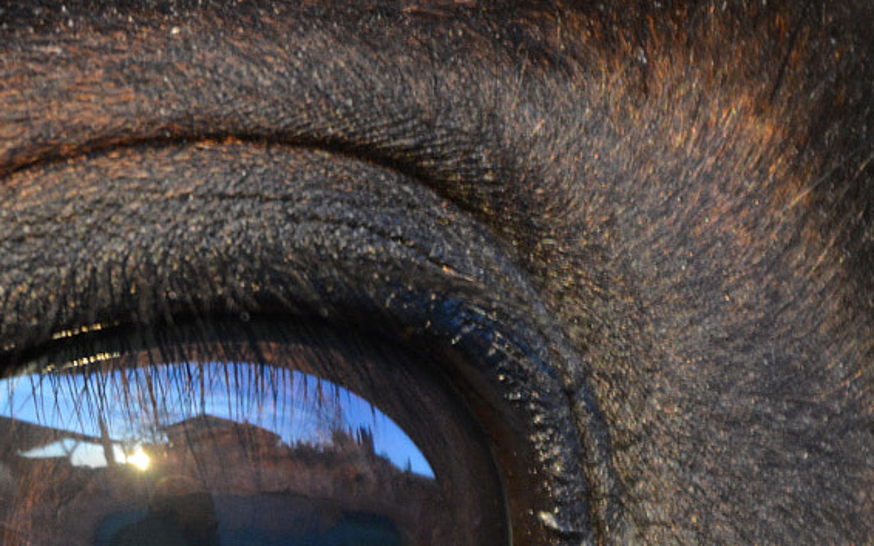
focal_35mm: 453
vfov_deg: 2.9
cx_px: 144
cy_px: 614
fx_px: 10803
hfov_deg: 4.6
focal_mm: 105
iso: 800
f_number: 5.6
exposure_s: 1/60
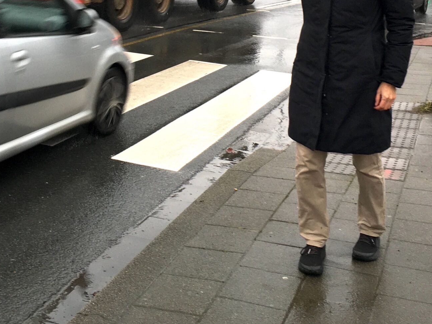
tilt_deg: -7.4
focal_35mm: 57
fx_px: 711
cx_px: 166
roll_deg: -3.7
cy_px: 29
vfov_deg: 24.9
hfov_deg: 33.6
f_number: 2.2
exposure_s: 1/50
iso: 32
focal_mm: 4.15
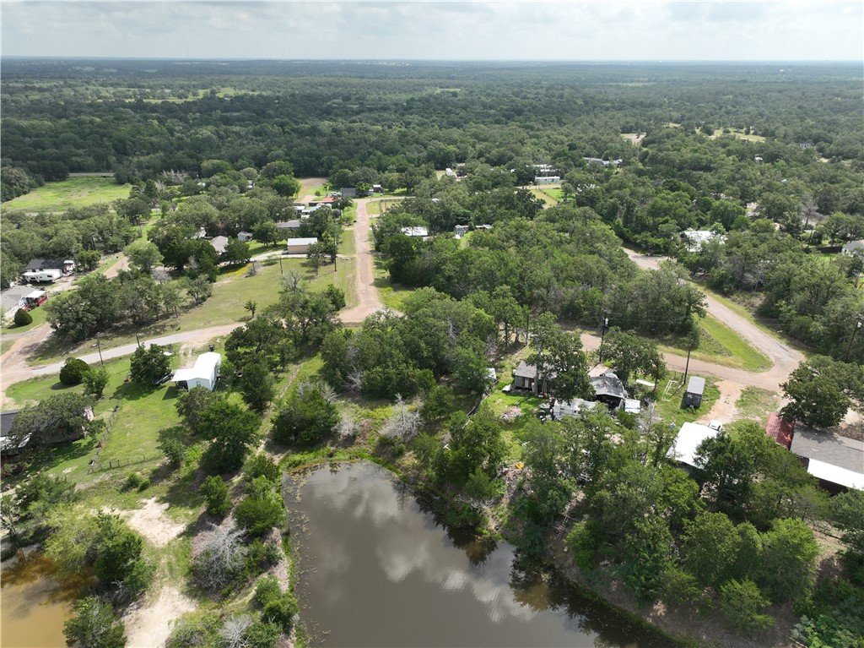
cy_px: 324
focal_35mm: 24
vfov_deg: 56.8
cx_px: 432
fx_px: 599
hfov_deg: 71.6
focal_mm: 12.29
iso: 200
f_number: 2.8
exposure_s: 1/2500
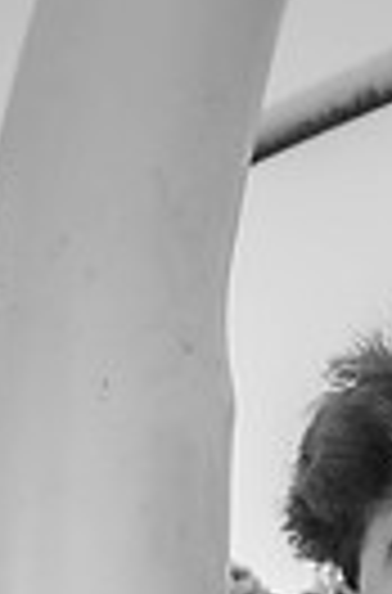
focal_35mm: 179
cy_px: 904
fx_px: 2947
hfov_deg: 7.5
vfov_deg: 11.1
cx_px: 545
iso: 200
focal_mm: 35
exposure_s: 1/160
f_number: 6.3
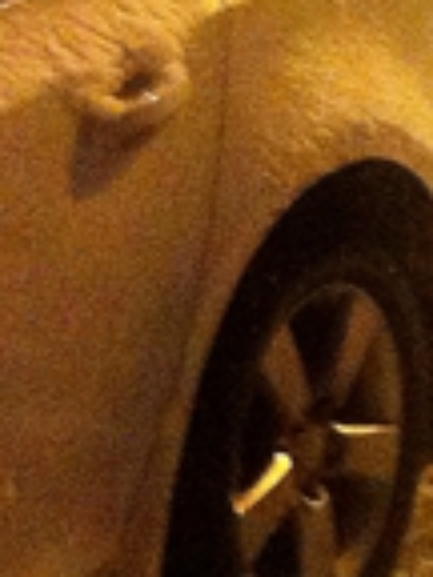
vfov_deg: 9.7
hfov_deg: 6.6
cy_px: -401
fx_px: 3252
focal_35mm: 195
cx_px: 1491
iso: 500
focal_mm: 3.85
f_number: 2.8
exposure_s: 1/15
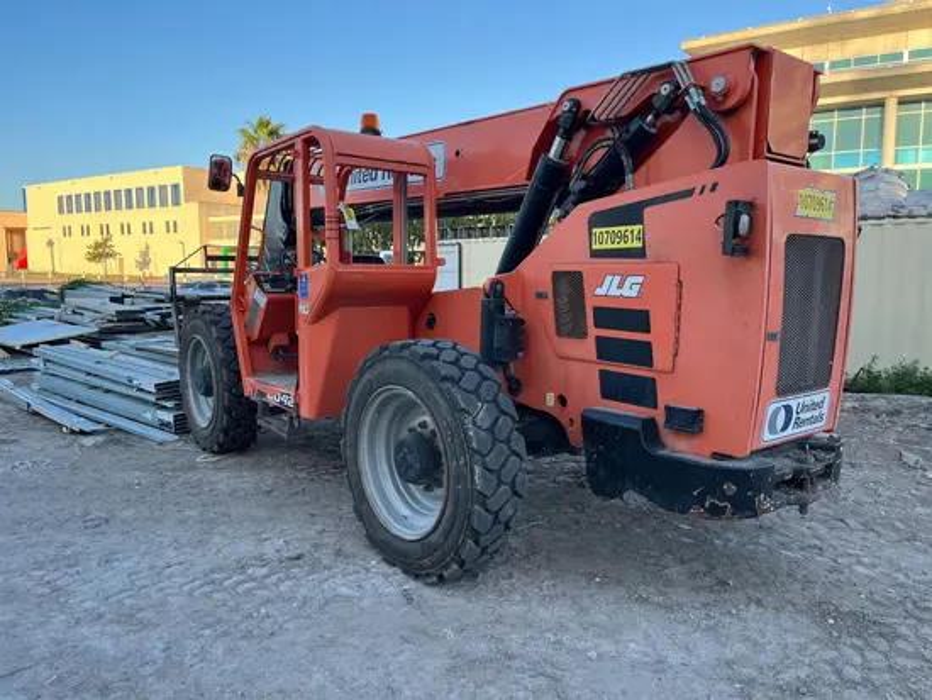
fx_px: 700
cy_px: 350
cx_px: 466
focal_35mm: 26
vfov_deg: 53.1
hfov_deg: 67.3
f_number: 1.6
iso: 50
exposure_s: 1/491
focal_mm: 5.1
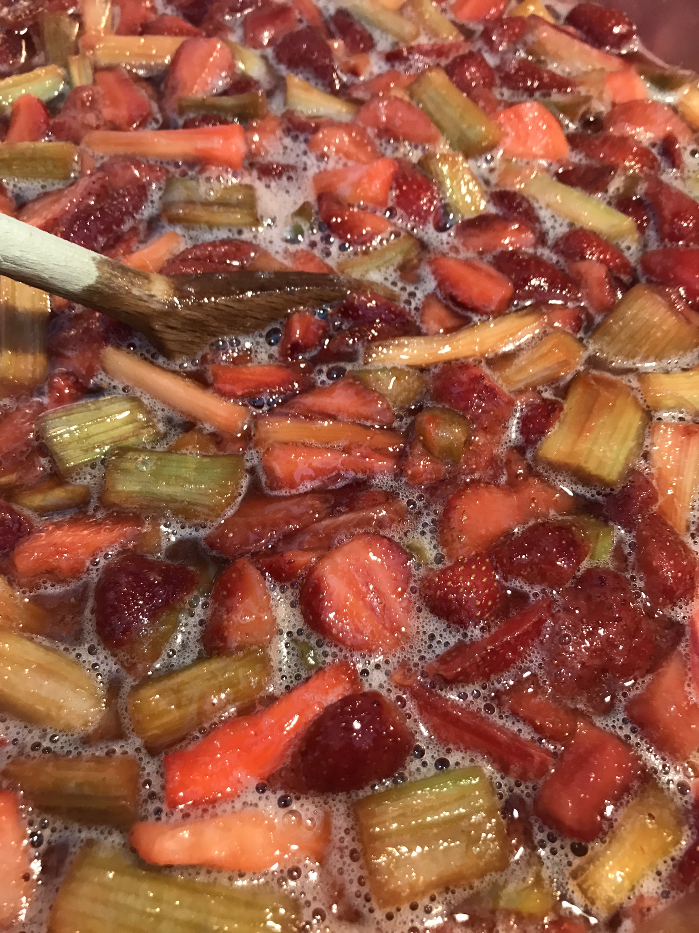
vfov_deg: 63.4
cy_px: 466
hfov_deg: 49.7
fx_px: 754
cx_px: 350
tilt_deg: -58.9
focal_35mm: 28
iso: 64
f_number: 1.8
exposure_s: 1/17
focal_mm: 3.99
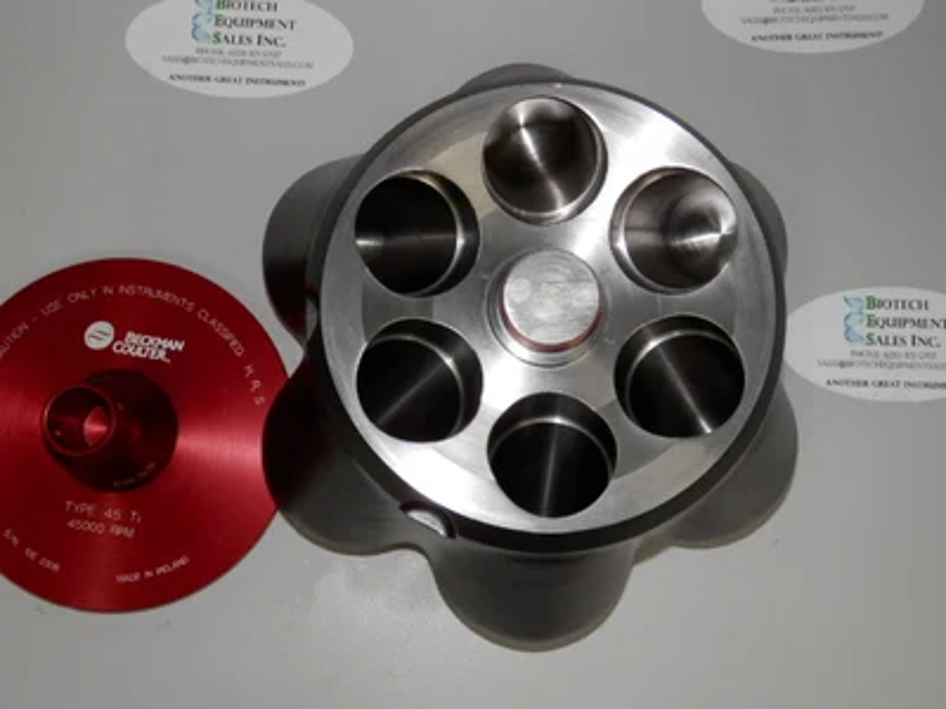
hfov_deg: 42.1
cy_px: 354
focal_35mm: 45
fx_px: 1230
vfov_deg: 32.2
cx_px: 473
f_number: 3.8
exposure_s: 1/40
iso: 100
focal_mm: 8
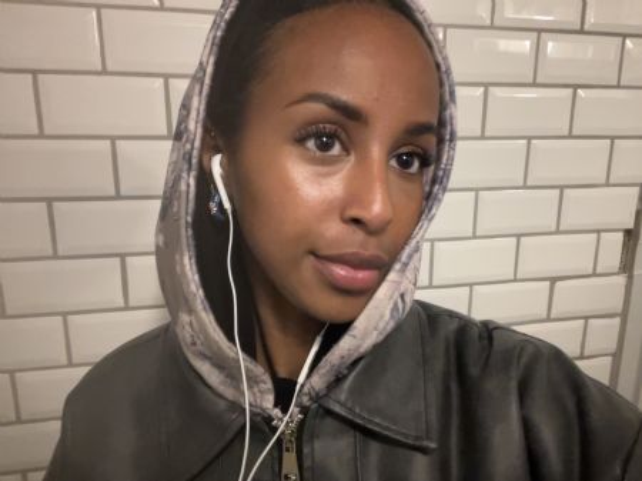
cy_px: 240
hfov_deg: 74.0
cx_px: 321
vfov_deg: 58.8
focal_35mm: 23
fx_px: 426
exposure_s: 1/17
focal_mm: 2.71
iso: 800
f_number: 2.2
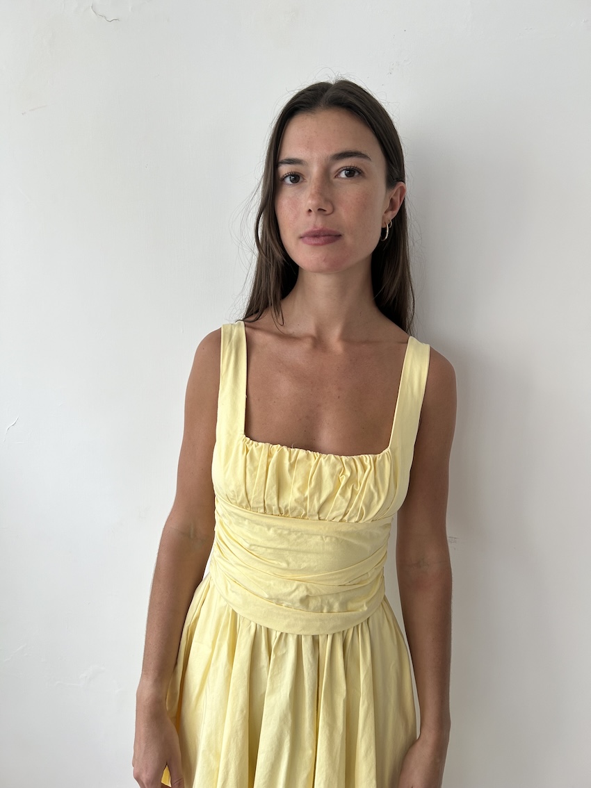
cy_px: 394
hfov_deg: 53.0
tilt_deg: -13.5
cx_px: 296
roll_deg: -1.9
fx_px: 592
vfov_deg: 67.3
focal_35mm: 26
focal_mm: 5.7
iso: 80
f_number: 1.5
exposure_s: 1/100
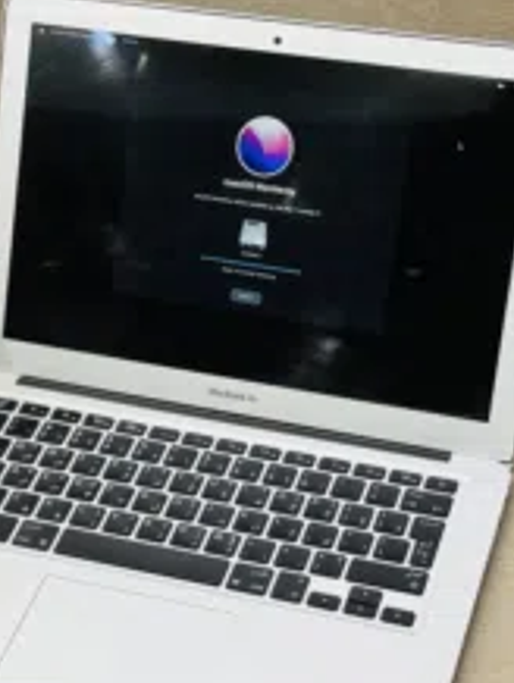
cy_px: 398
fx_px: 1739
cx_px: 232
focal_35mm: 88
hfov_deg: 16.8
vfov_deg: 22.2
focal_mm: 6.76
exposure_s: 1/179
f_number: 1.78
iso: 50
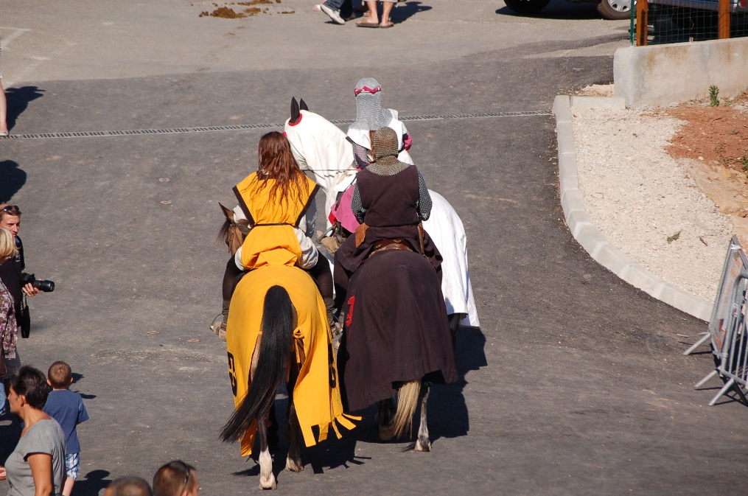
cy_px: 248
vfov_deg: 6.1
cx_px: 374
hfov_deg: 9.2
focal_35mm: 225
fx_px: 4667
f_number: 5.6
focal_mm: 150
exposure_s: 1/2000
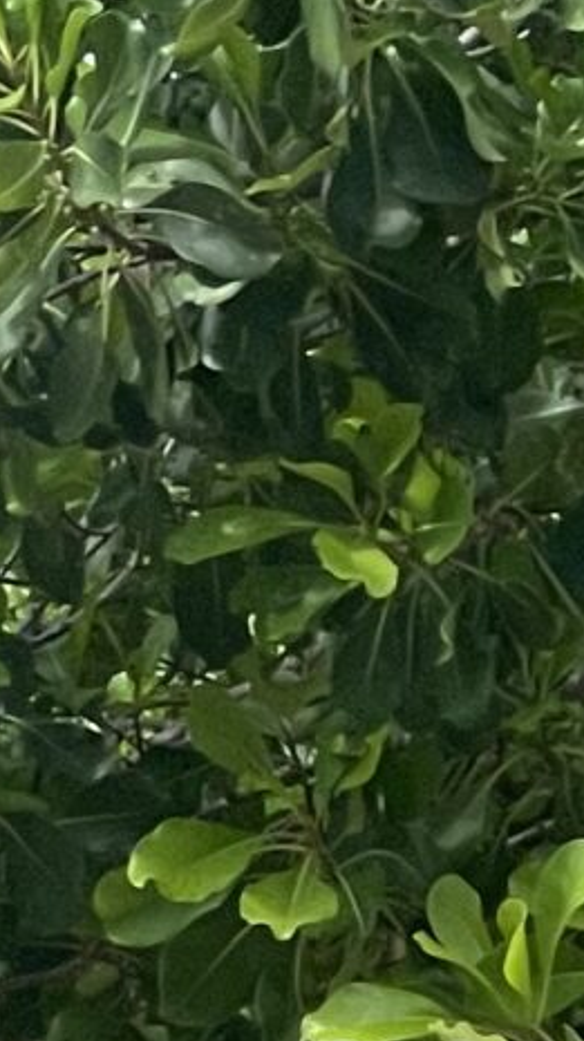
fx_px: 8603
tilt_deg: +2.4
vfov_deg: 6.7
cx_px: 978
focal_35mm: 312
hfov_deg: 3.9
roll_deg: +0.6
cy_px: 2212
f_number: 2
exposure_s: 1/1261
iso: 25
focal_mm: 6
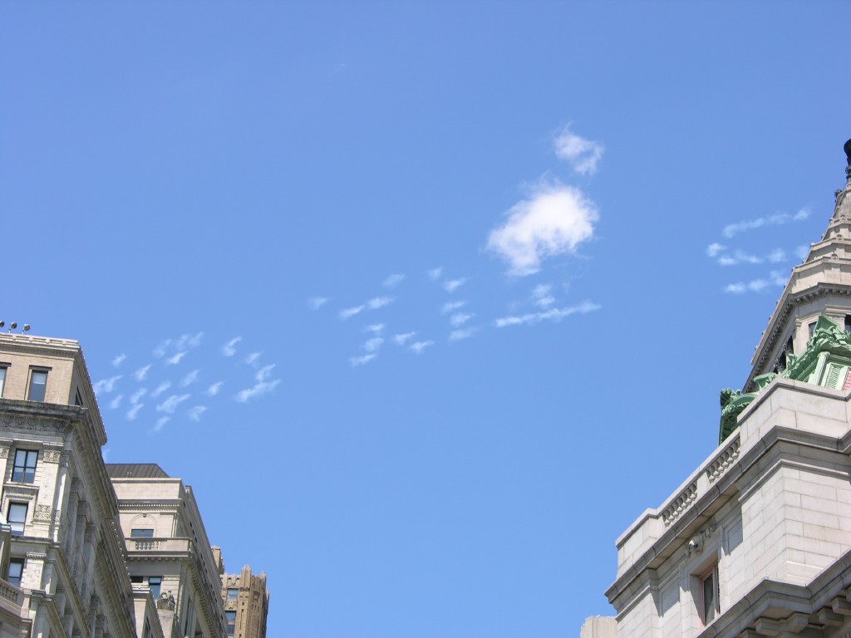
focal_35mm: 93
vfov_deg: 15.9
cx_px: 426
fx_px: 2286
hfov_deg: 21.1
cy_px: 319
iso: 50
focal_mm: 23.7
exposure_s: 1/282
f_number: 4.5
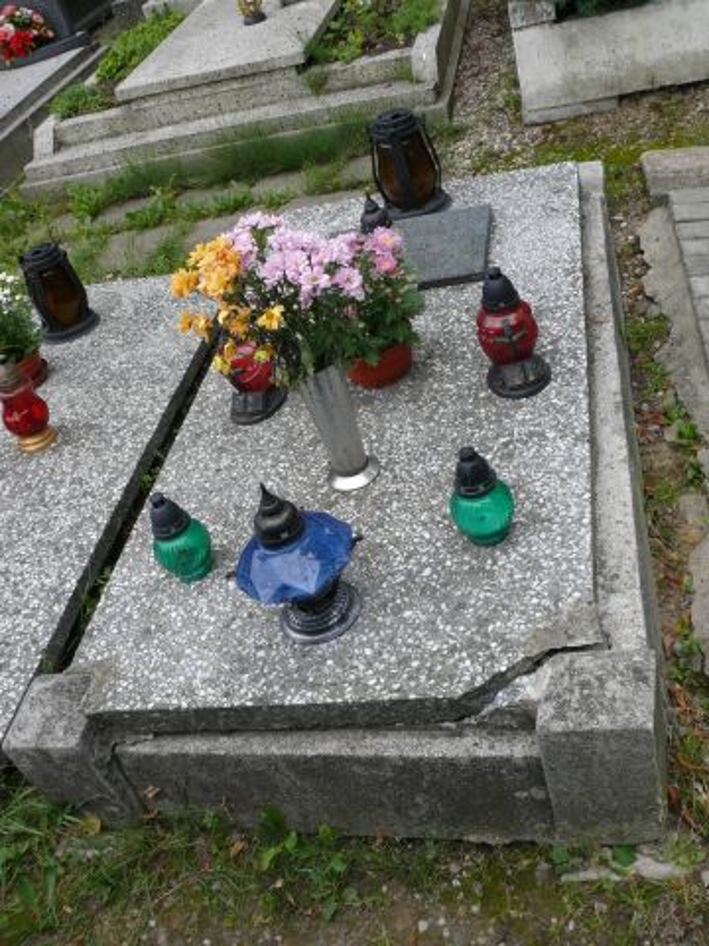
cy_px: 473
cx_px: 354
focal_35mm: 35
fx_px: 956
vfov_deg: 52.6
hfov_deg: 40.7
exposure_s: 1/100
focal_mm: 7.4
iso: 100
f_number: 4
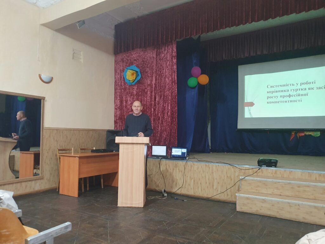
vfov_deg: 53.1
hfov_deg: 67.3
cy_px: 122
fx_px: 244
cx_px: 162
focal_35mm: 26
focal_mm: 4.32
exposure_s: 1/50
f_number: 1.5
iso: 400
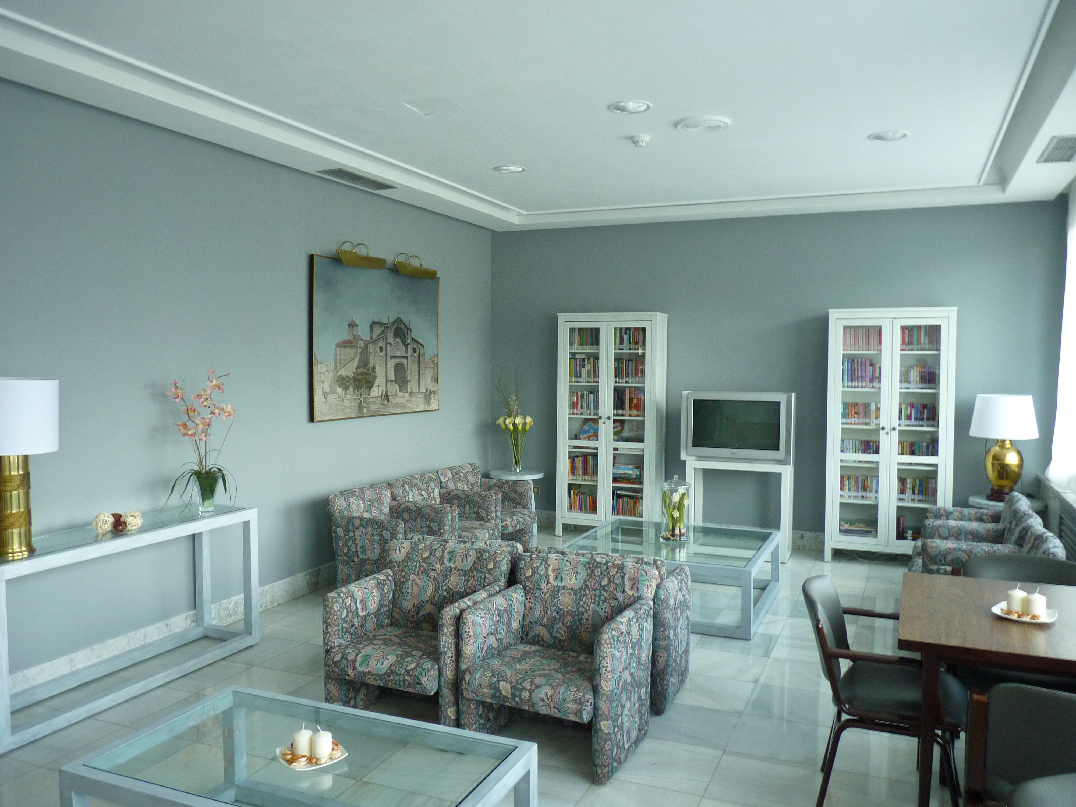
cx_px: 538
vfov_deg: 51.4
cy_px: 404
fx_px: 839
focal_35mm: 27
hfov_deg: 65.3
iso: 200
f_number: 2.8
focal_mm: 4.8
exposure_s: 1/5
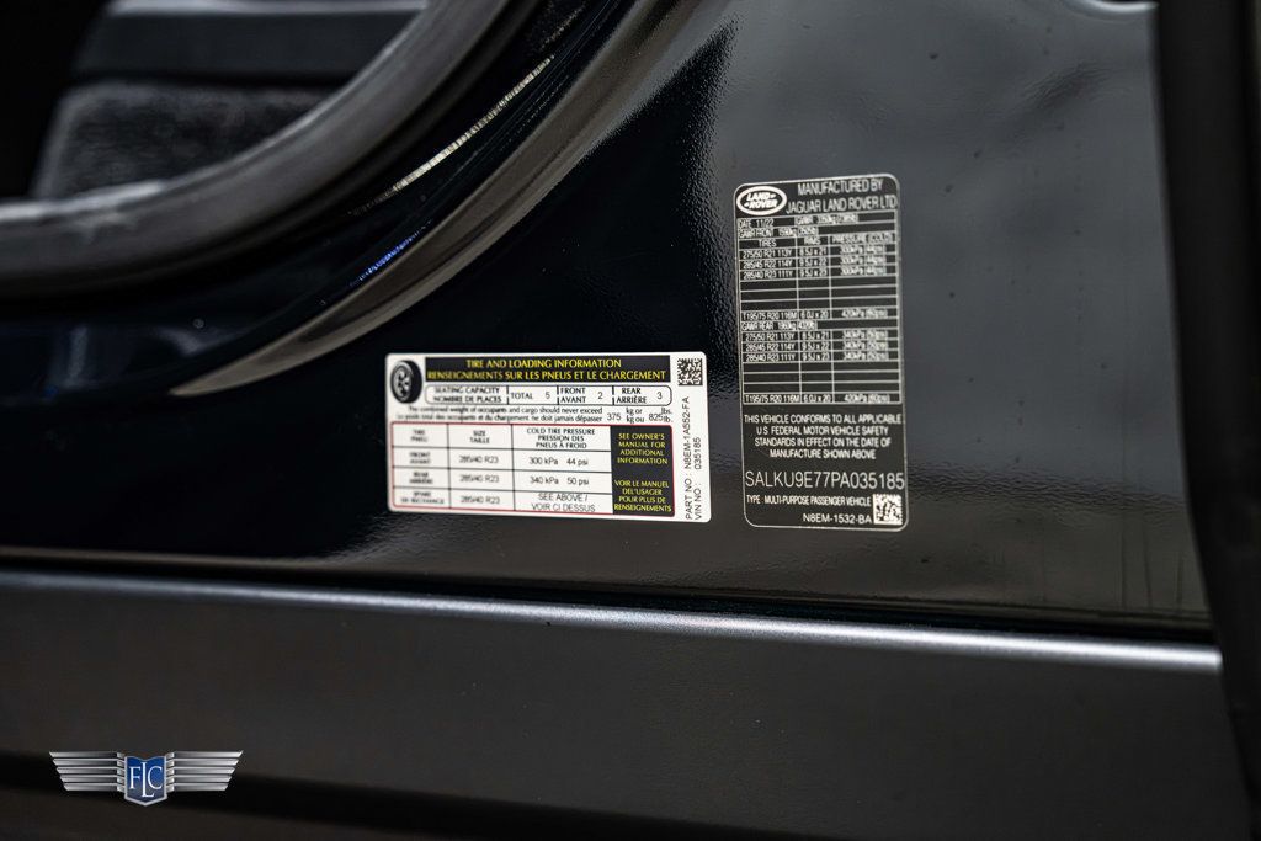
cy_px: 420
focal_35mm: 48
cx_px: 630
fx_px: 1681
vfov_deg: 28.1
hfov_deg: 41.1
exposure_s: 1/40
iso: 1600
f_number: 2.8
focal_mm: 48
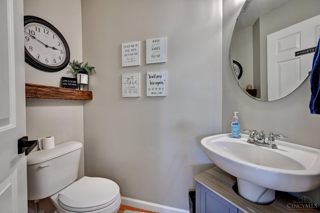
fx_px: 124
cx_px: 160
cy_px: 106
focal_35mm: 14
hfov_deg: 104.3
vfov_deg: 81.2
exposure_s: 1/6
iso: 400
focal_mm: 14
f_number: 8
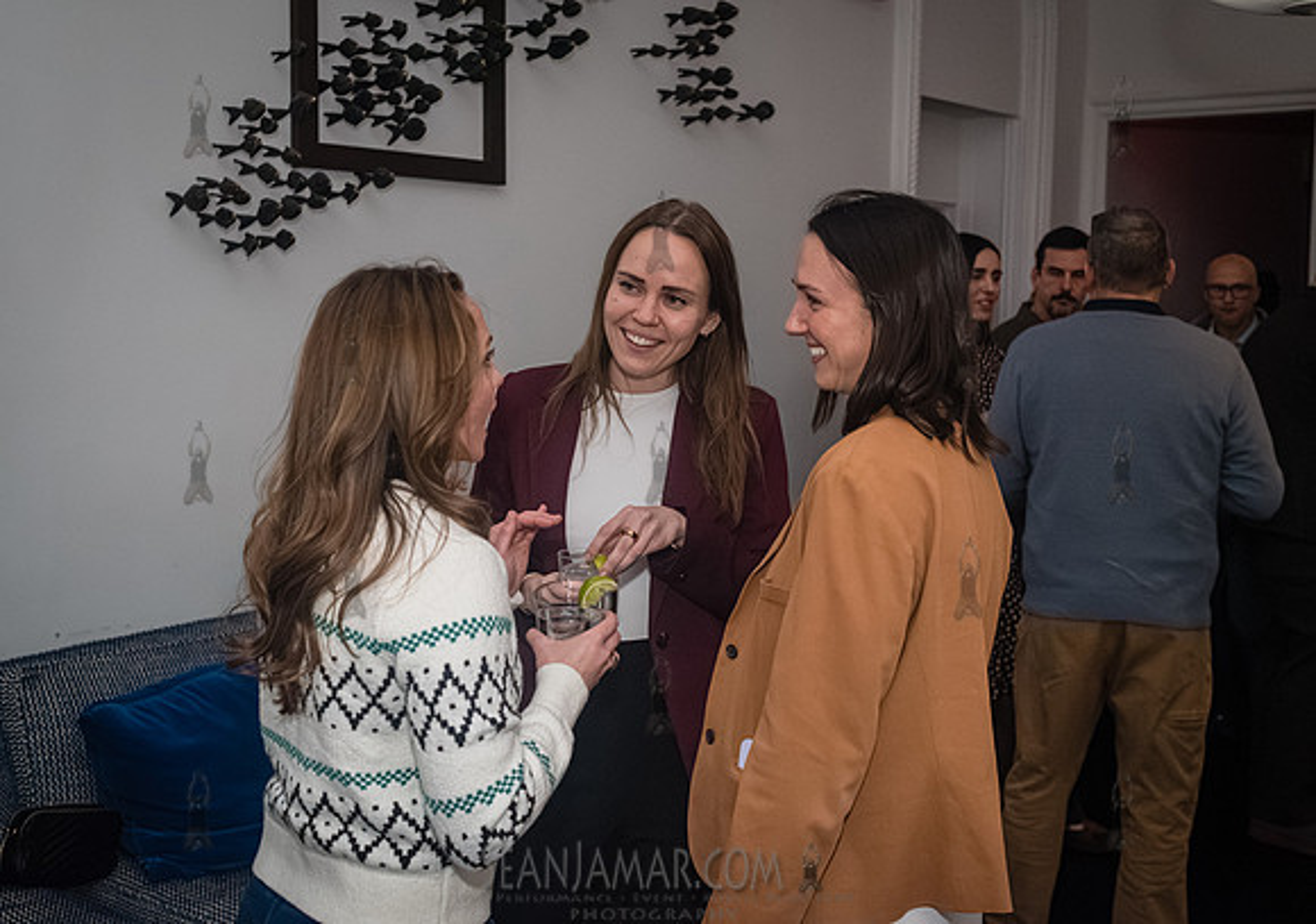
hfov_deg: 46.1
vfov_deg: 33.2
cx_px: 632
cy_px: 393
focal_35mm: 42
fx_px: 1547
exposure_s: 1/320
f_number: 4.5
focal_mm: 35
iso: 6400
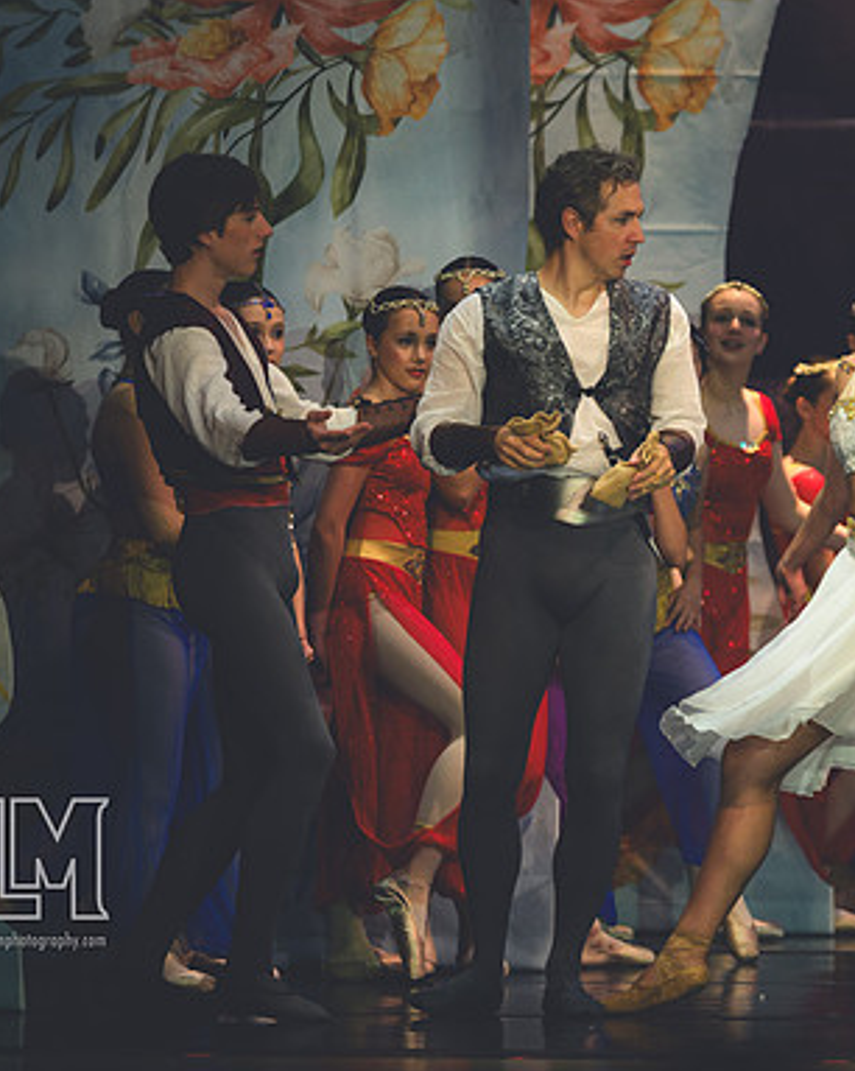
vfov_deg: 4.5
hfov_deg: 3.6
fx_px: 13485
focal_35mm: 426
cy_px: 537
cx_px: 618
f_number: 2.8
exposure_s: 1/500
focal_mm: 200
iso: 1250
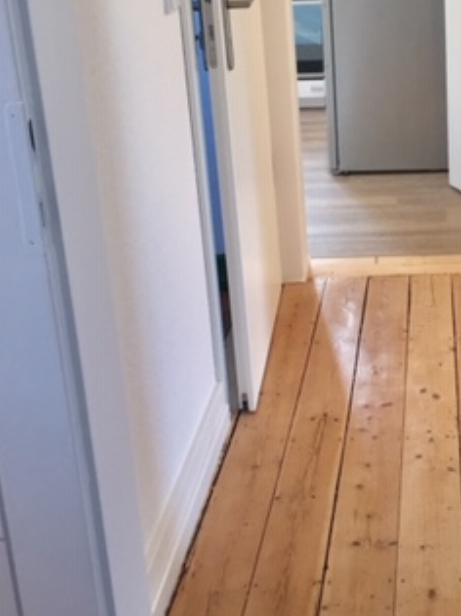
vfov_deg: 32.6
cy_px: 237
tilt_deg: -20.8
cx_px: 402
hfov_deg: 24.2
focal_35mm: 59
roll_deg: +1.6
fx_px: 1048
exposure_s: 1/33
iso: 32
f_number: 2.2
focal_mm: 4.15
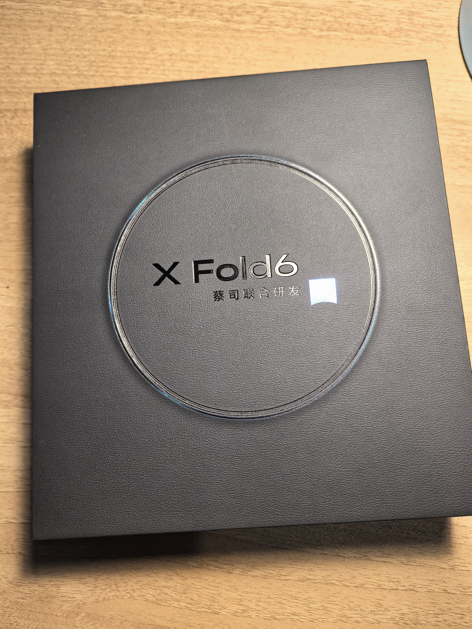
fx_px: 491
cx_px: 236
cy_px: 314
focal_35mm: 27
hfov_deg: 51.4
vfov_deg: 65.3
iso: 200
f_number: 2
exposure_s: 1/50
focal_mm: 5.75
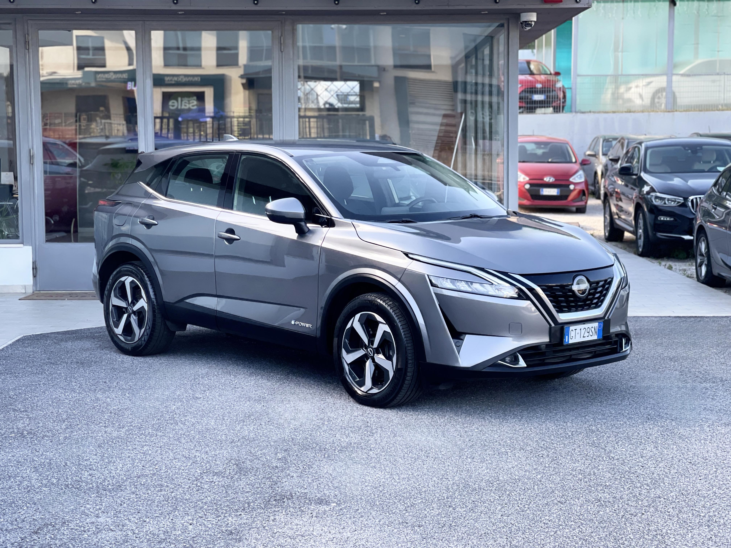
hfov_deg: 30.3
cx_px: 366
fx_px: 1352
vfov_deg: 22.9
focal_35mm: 64
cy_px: 274
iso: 50
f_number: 2.2
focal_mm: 7.5
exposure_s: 1/121
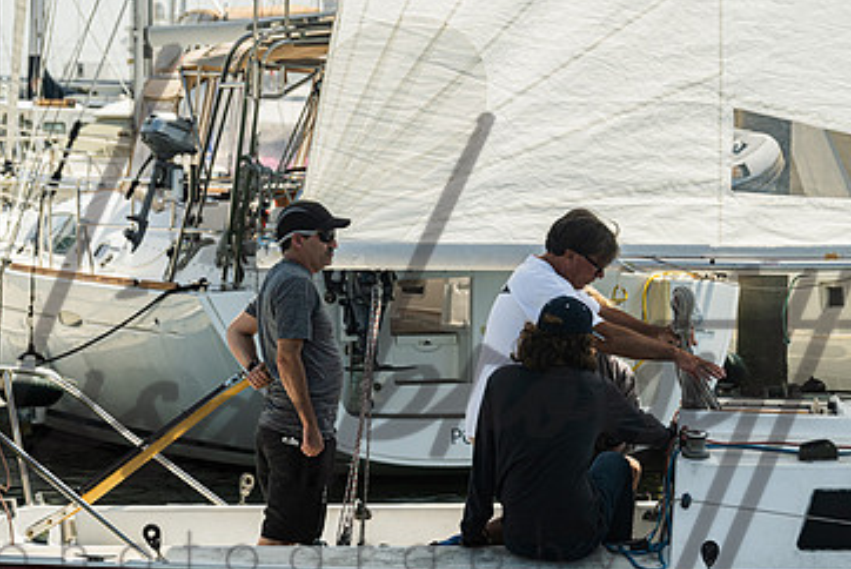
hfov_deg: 15.4
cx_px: 517
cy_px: 380
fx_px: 3146
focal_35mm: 133
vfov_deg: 10.3
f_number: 6.3
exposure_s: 1/500
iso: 250
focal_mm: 83
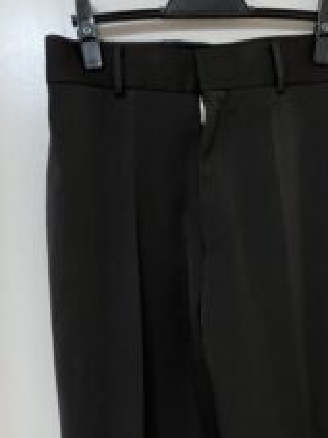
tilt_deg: -17.8
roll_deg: +2.7
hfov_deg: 27.4
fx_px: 670
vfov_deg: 33.9
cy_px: 409
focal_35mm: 53
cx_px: 210
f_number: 1.8
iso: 200
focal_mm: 3.99
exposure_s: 1/50
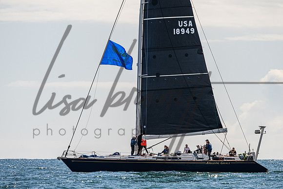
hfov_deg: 4.2
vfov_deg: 2.8
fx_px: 3871
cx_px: 144
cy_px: 109
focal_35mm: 492
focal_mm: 400
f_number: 9
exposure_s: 1/1600
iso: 400
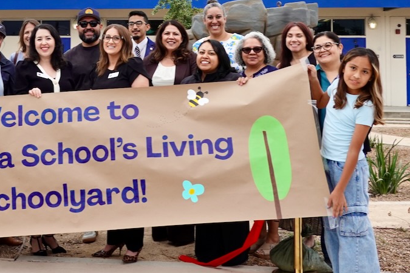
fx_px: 626
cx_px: 46
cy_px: 67
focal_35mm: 55
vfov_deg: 24.3
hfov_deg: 34.4
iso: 100
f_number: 4
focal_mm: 10.83
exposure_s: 1/200
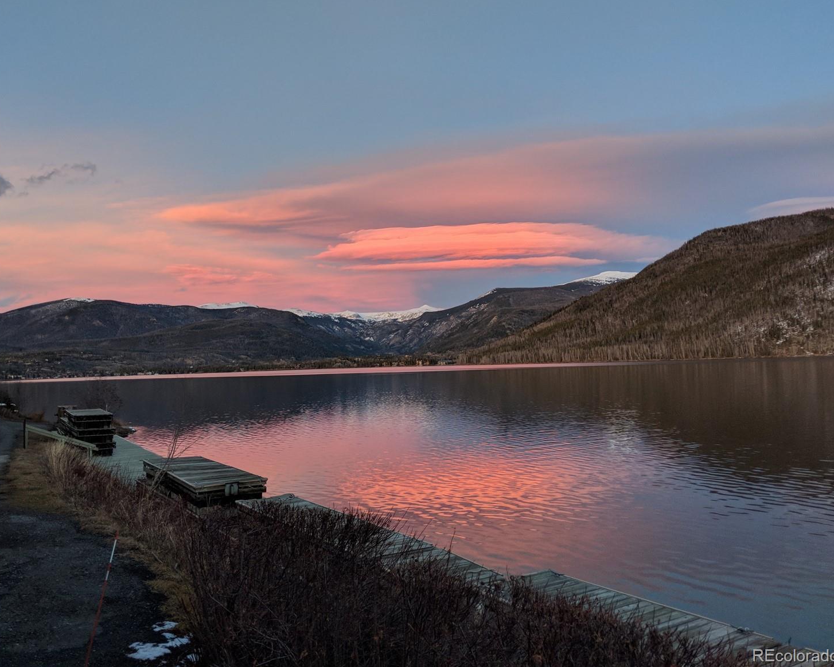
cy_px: 323
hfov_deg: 60.4
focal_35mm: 29
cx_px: 387
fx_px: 716
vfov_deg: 50.0
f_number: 1.8
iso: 165
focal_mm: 4.44
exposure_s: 1/120
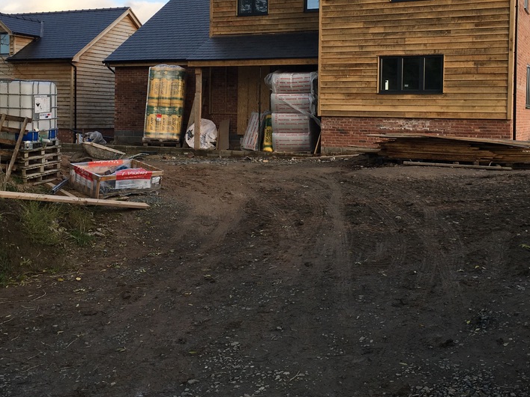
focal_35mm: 42
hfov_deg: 44.8
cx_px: 287
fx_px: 643
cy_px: 126
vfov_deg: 34.0
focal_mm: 4.15
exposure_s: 1/388
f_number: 2.2
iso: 25
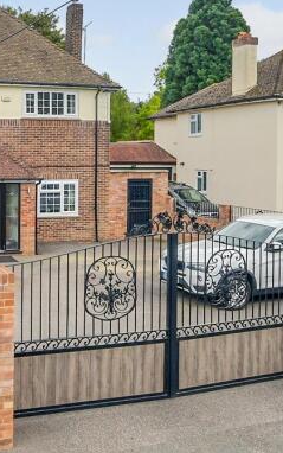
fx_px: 506
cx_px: 8
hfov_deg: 29.5
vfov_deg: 47.5
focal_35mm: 41
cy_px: 157
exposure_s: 1/100
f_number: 10
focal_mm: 10
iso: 160
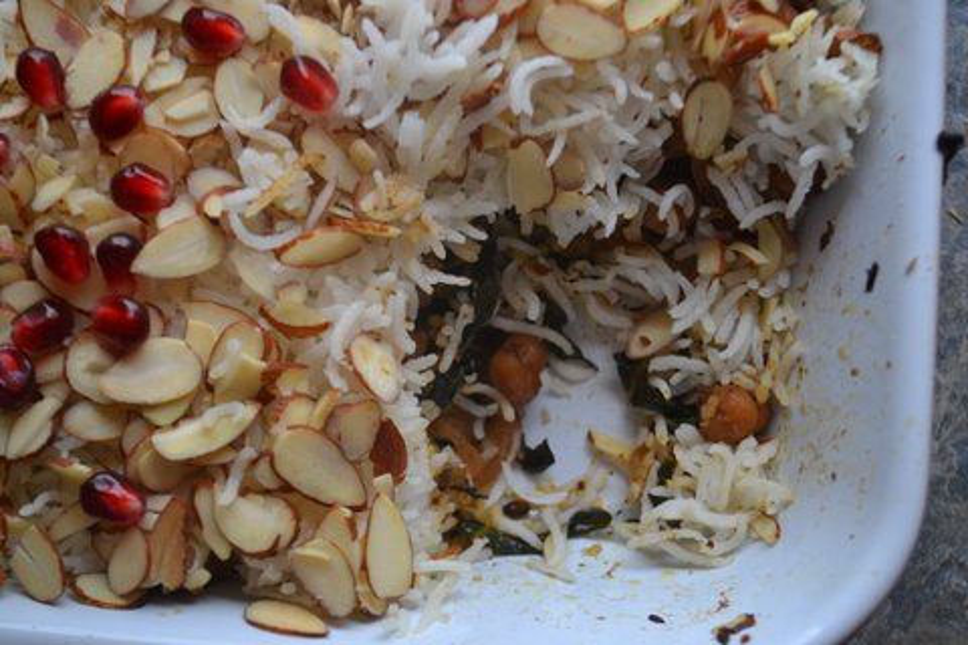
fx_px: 1452
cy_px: 322
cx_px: 484
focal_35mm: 54
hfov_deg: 36.9
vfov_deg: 25.1
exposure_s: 1/50
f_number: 5
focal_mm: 36
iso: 800
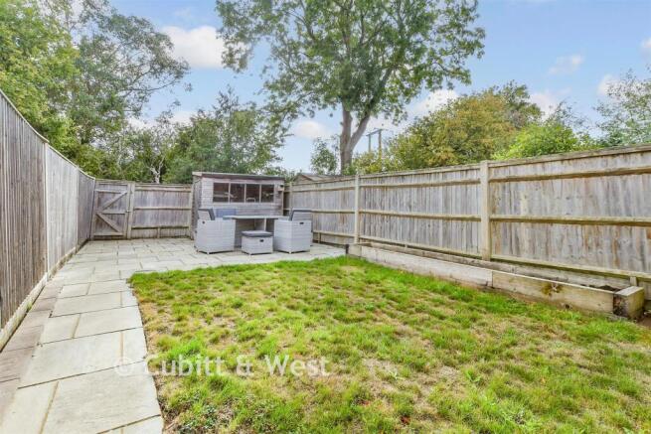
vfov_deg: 77.4
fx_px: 271
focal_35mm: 15
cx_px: 326
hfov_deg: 100.4
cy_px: 217
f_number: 8
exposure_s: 1/250
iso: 160
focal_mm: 10
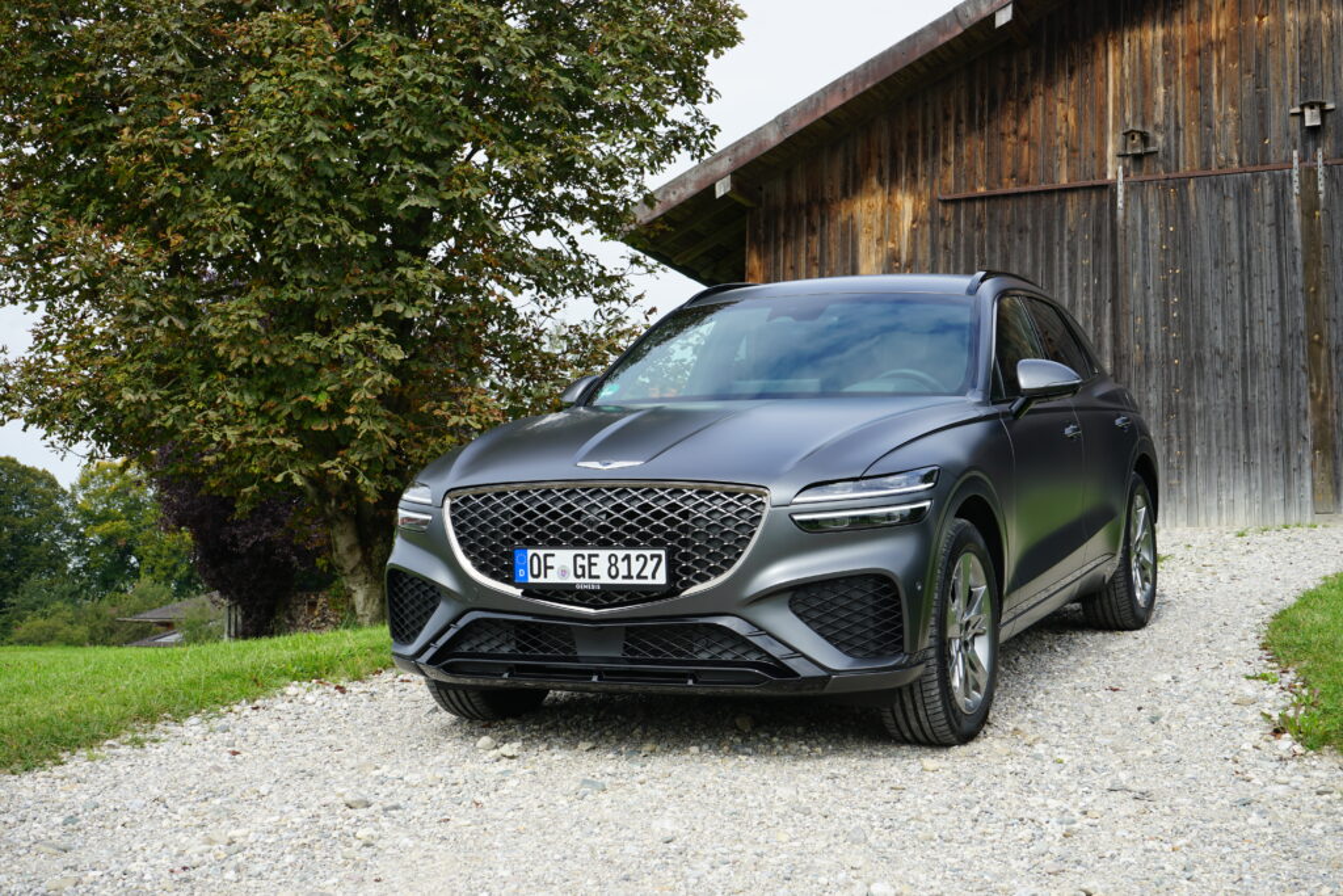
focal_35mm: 49
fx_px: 1828
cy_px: 448
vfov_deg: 27.5
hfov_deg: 40.3
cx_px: 672
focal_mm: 49
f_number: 10
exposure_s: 1/100
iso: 100
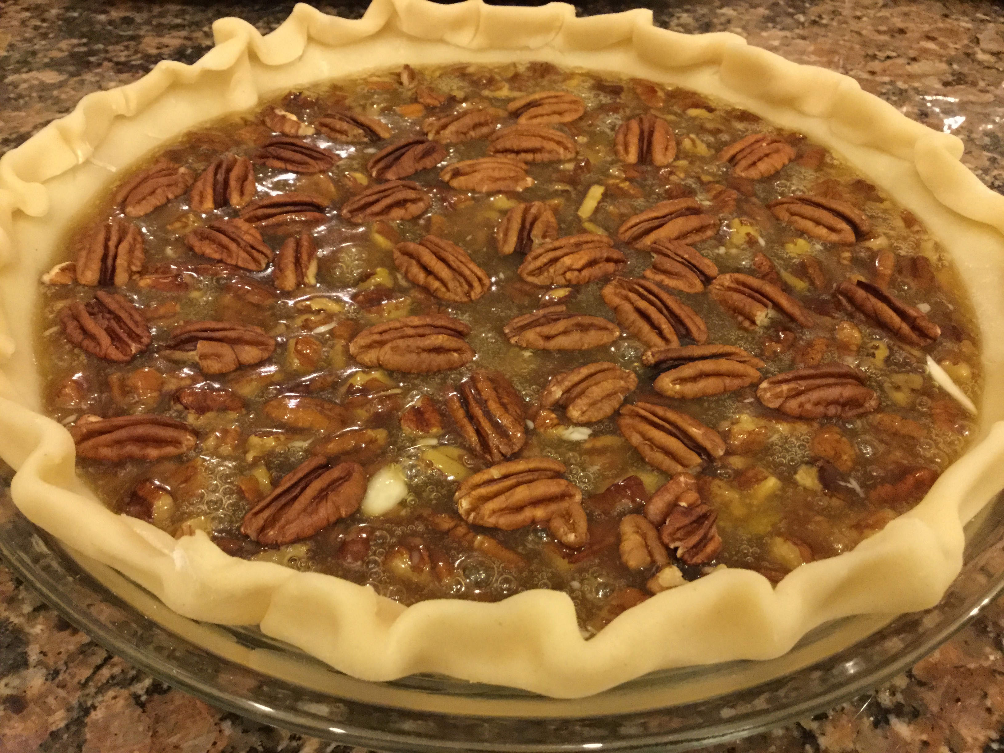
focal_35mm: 31
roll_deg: -4.1
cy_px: 376
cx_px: 502
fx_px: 899
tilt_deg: -43.0
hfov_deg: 58.4
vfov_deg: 45.4
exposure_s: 1/15
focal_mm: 3.3
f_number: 2.4
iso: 250
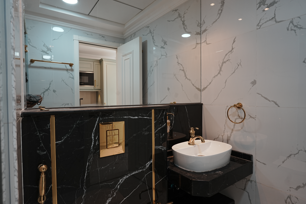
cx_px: 153
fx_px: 170
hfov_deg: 84.0
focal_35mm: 20
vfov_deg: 61.9
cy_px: 102
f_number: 4.5
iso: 320
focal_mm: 20
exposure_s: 1/90
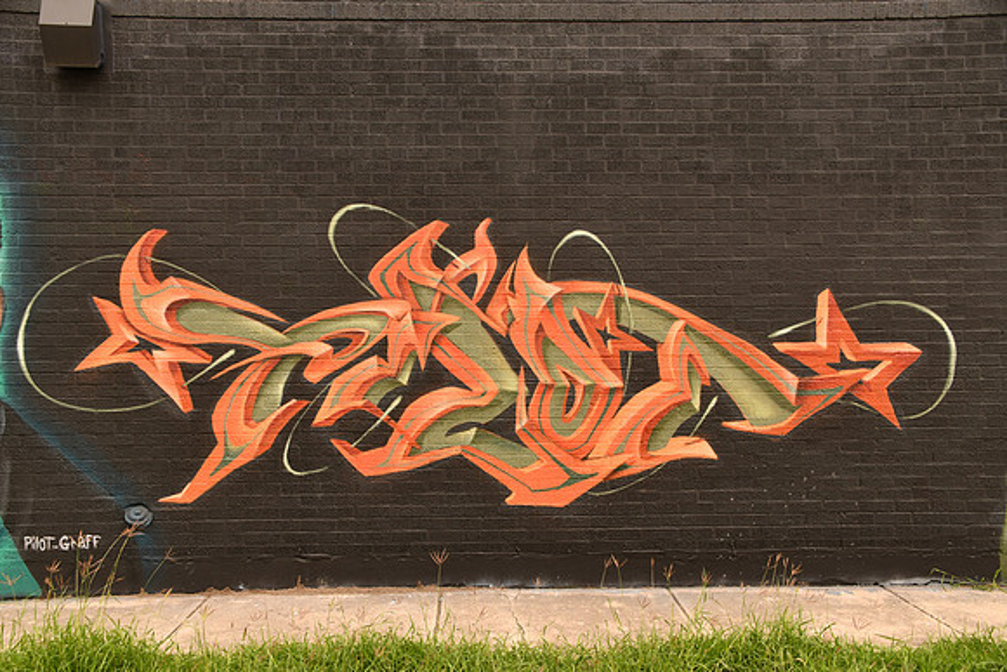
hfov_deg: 49.5
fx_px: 1091
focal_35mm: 39
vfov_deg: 34.2
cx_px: 504
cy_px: 336
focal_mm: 26
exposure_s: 1/50
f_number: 5
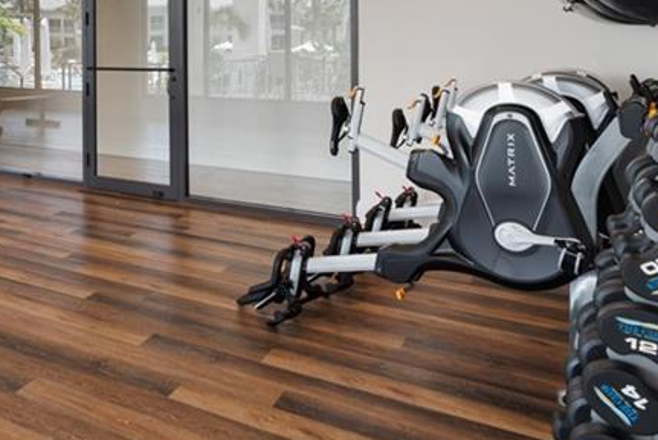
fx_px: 695
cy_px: 48
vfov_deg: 33.4
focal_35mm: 38
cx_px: -108
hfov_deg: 38.9
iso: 100
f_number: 9
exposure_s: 1/3
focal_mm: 16
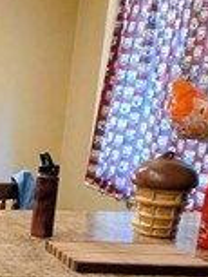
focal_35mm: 87
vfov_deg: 22.0
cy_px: 246
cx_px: -272
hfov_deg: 13.2
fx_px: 696
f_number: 1.9
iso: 320
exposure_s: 1/60
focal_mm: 2.2
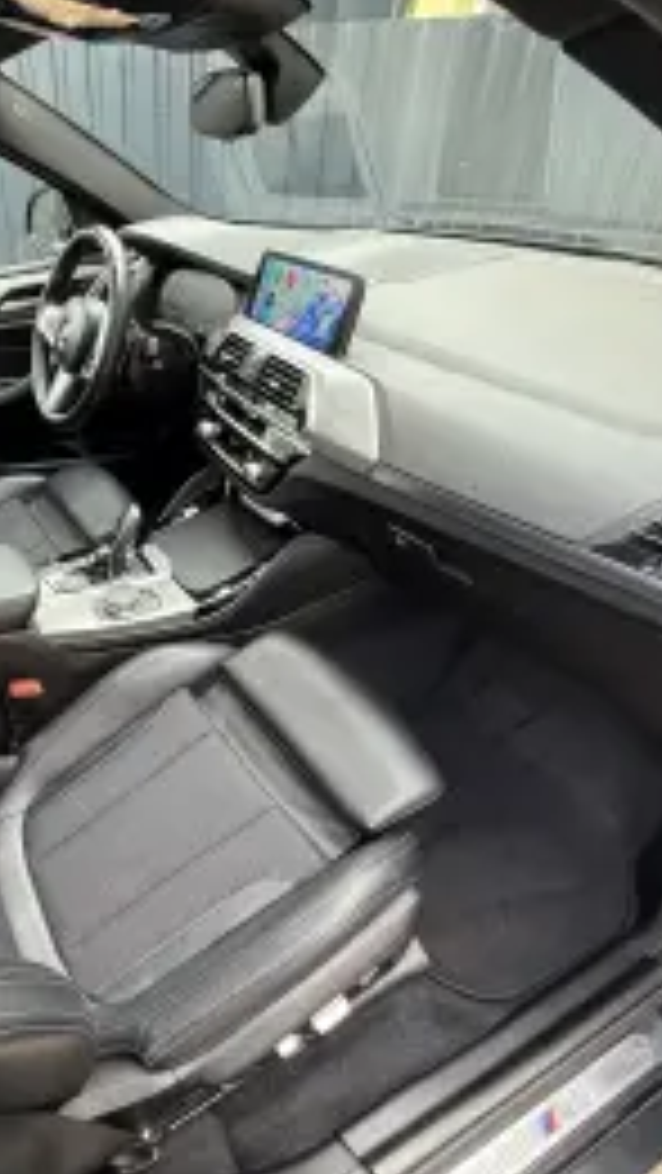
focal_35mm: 21
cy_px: 585
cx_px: 135
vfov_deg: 83.8
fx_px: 655
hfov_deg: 50.5
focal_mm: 2.22
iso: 100
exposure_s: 1/99
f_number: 2.2
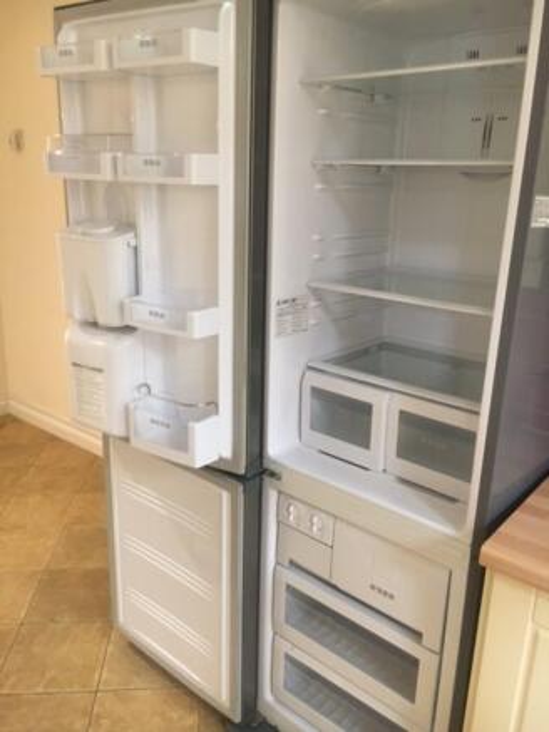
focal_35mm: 29
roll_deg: -0.8
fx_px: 613
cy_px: 366
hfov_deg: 48.2
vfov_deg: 61.6
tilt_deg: -17.1
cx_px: 274
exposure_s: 1/20
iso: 200
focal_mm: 4.15
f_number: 2.2
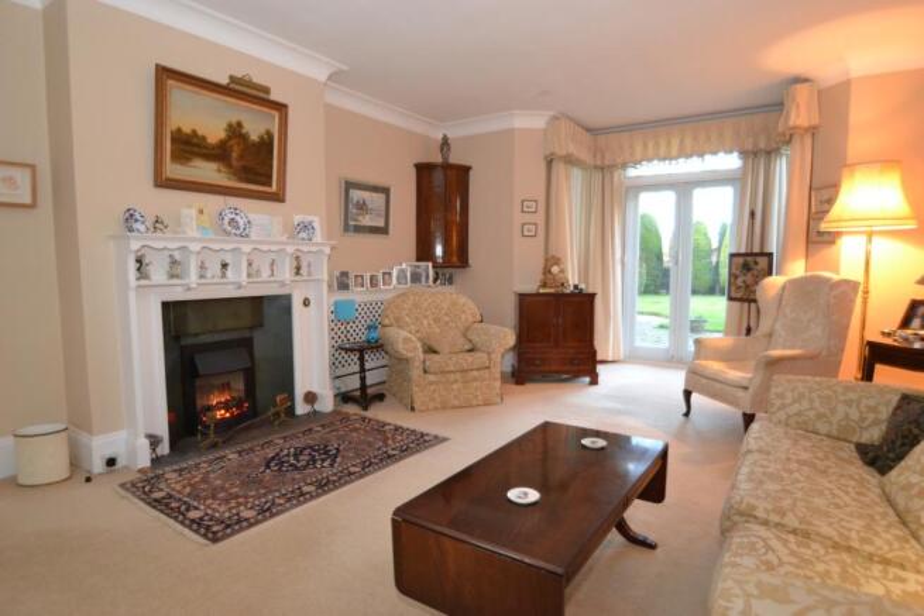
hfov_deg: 85.4
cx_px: 462
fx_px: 501
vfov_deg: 63.2
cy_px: 308
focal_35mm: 20
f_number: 3.8
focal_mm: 13
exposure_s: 1/60
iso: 1250
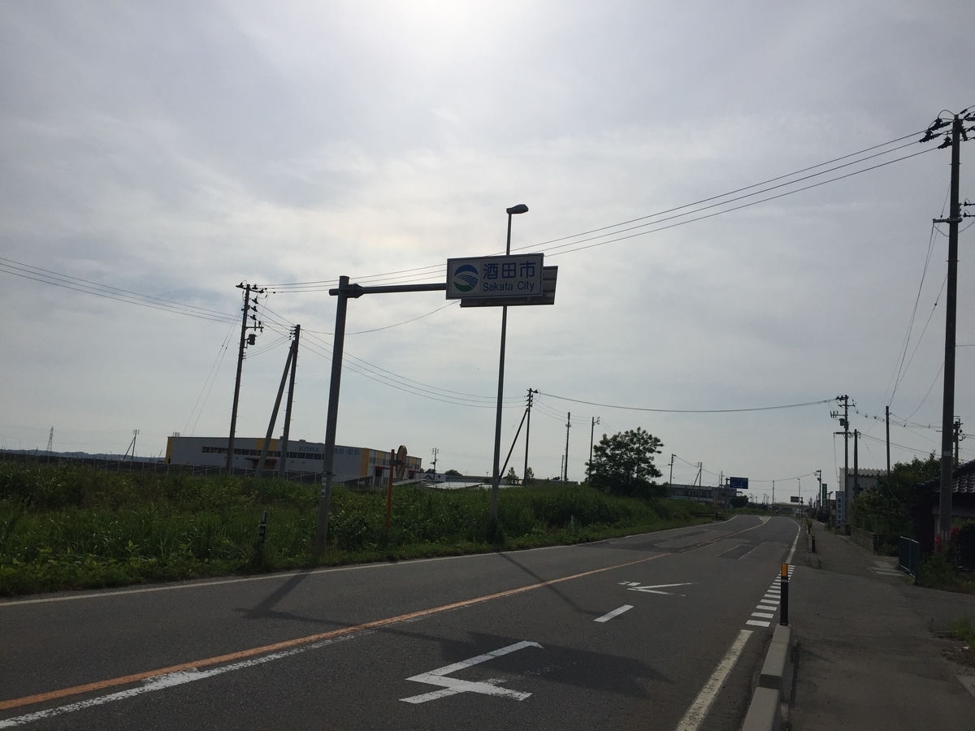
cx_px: 488
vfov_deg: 48.2
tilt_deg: +6.7
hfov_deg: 61.7
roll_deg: -4.2
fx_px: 817
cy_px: 366
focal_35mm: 29
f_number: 2.2
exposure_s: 1/13333
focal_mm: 4.15
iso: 40
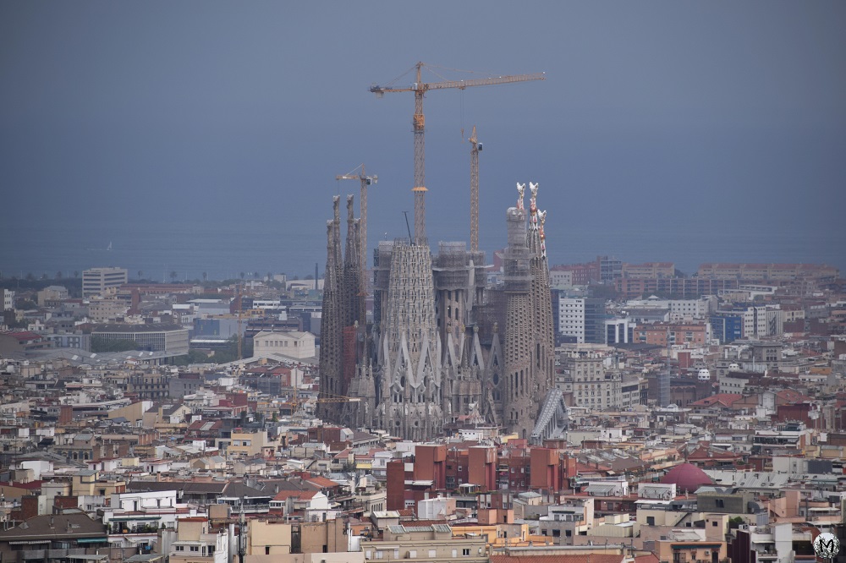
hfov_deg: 8.1
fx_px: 5990
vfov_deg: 5.4
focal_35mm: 255
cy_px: 282
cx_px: 423
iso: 200
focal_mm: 170
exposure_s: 1/640
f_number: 6.3
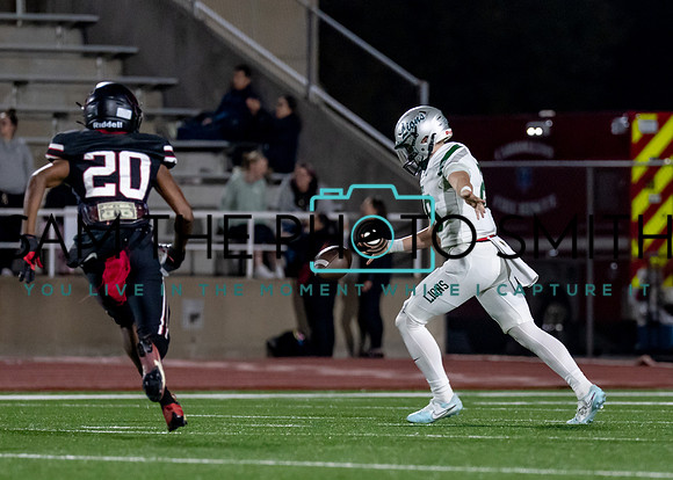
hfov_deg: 4.5
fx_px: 8599
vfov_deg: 3.2
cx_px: 526
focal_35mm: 450
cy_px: 301
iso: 2500
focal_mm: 200
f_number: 2.8
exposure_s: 1/1250
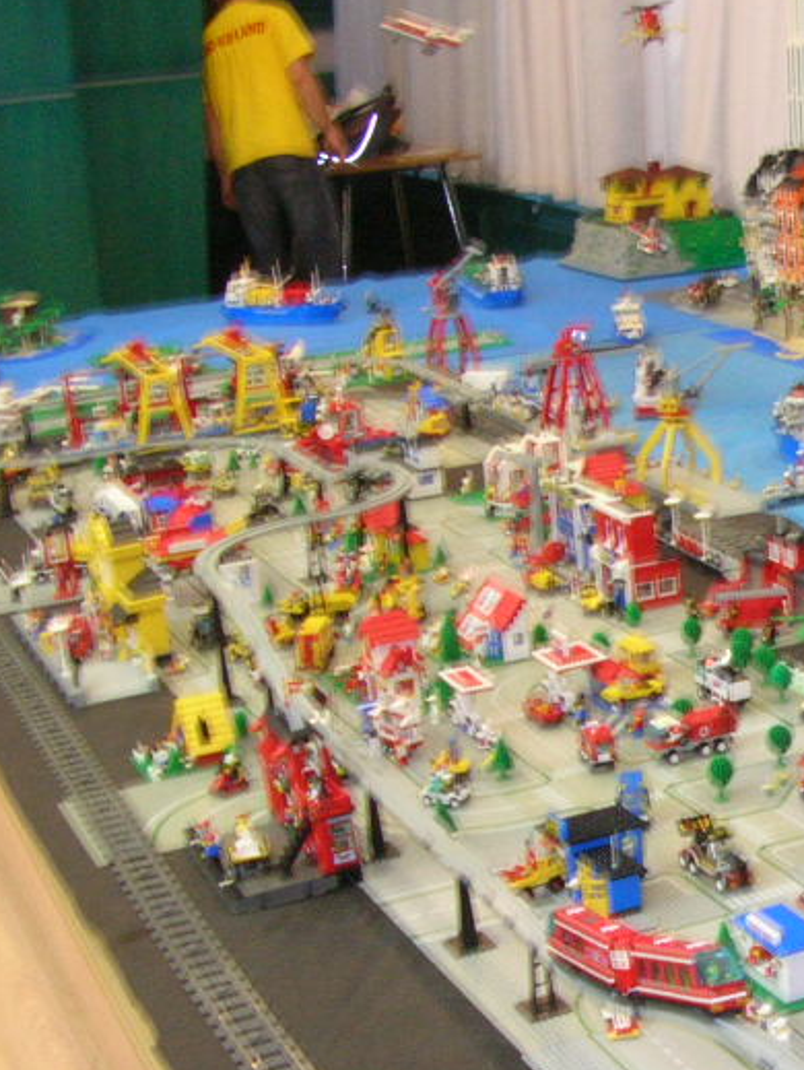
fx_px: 2134
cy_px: 715
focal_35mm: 69
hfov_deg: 20.0
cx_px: 977
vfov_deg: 28.0
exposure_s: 1/5.8
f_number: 2.8
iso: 151
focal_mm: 5.8
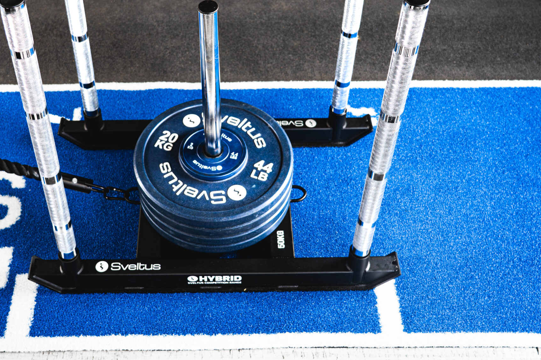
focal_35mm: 48
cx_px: 219
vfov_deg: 27.8
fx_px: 721
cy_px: 103
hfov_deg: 40.9
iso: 800
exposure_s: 1/40
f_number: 4
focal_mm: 32
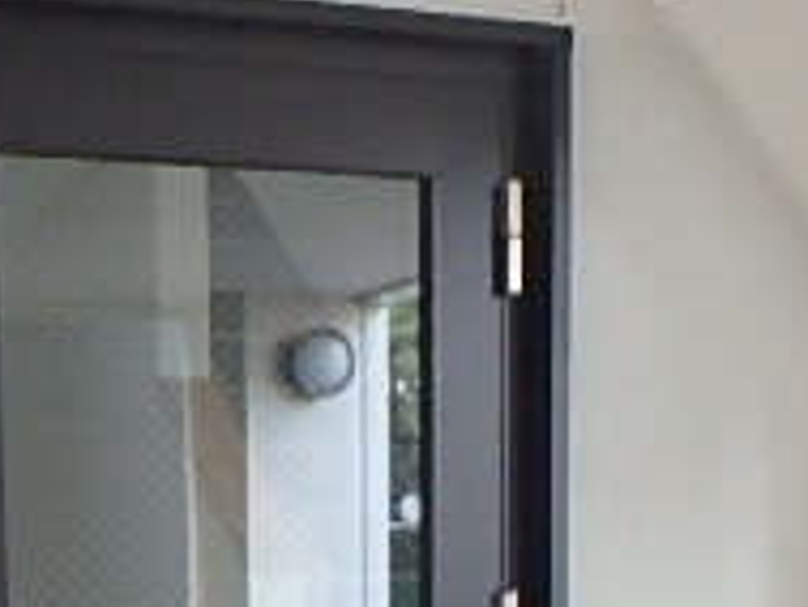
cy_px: 855
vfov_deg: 18.8
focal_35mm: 71
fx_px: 1658
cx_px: 175
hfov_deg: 26.9
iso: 800
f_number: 3.5
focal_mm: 3.7
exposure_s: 1/30
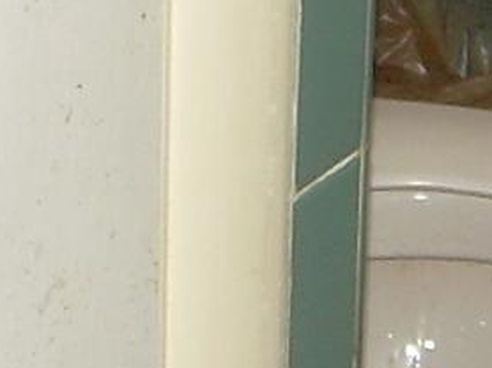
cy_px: -2
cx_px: 389
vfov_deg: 5.3
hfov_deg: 7.1
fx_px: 3976
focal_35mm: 280
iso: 50
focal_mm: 6.3
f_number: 2.8
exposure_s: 1/60
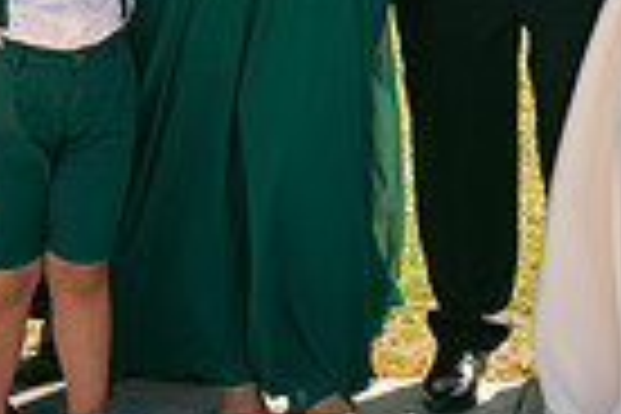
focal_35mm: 147
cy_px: -313
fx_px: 2536
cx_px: 806
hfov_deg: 13.5
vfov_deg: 9.0
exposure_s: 1/200
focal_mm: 35
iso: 125
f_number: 6.3
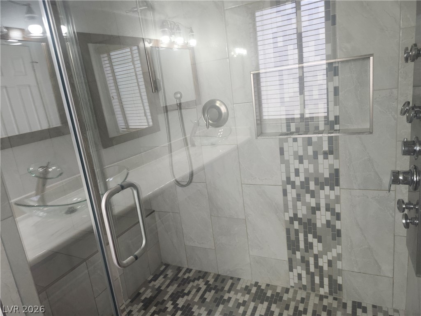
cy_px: 158
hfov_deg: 73.9
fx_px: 280
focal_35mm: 23
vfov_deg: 58.9
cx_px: 210
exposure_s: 1/120
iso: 200
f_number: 1.8
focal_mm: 5.54
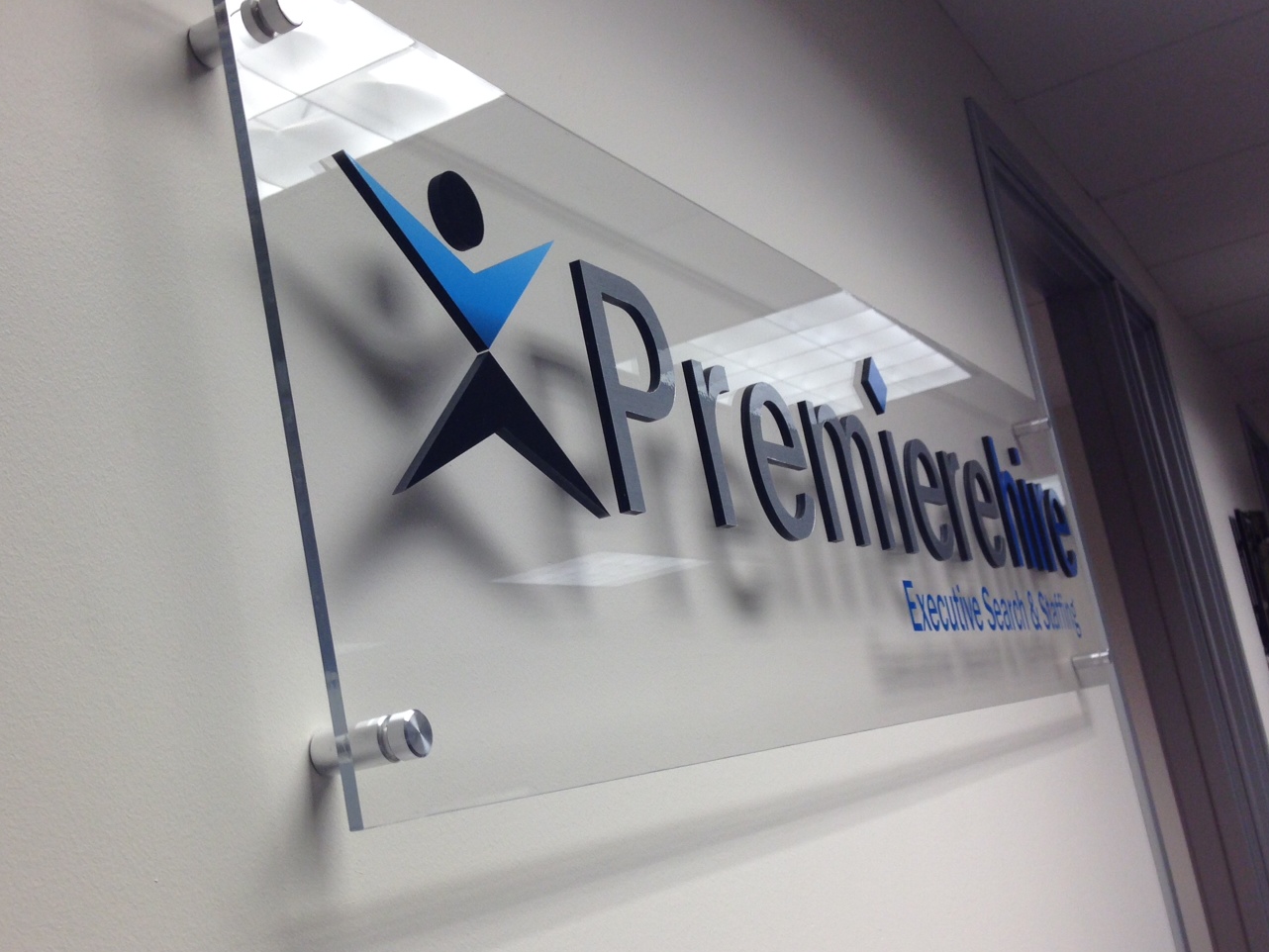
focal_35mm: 42
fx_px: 1540
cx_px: 491
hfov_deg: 44.5
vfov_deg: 34.3
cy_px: 542
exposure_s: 1/40
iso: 64
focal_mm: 4.12
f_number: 2.4
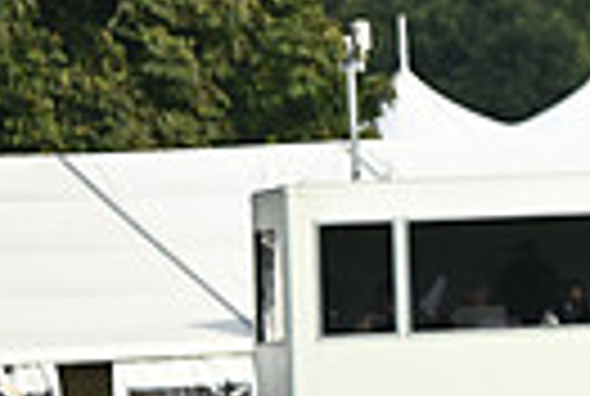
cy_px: -47
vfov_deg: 1.7
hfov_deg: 2.5
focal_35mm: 817
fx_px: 13420
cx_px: 1293
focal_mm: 185
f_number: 5
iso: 250
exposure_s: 1/1250
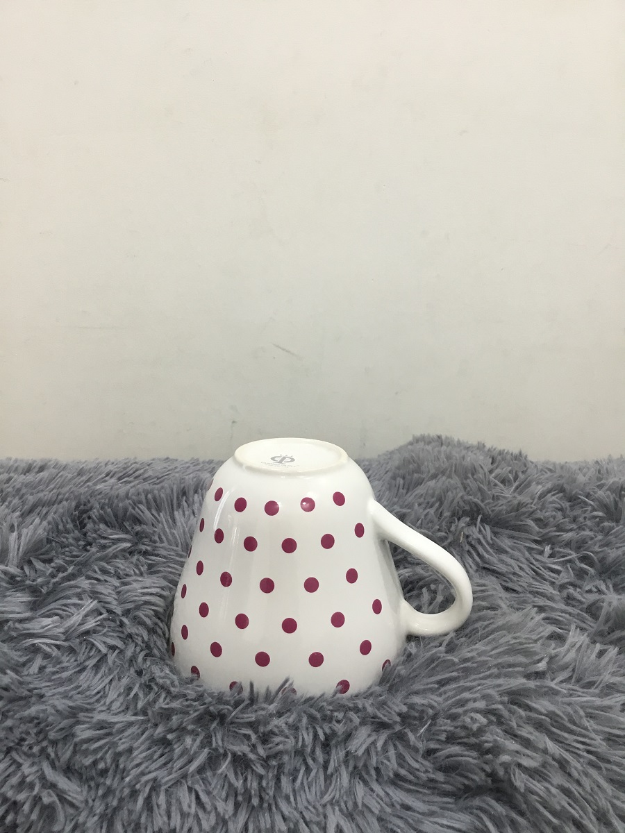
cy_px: 416
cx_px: 312
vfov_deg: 58.4
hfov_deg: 45.4
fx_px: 746
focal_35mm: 31
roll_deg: +1.1
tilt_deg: -13.8
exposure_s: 1/33
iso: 80
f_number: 2.4
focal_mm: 3.3
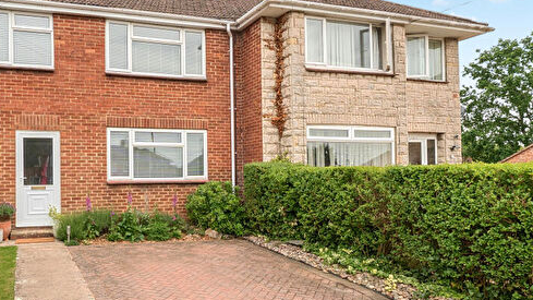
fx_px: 382
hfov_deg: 66.9
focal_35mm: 27
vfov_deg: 42.8
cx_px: 156
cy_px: 169
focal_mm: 12
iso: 400
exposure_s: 1/200
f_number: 8
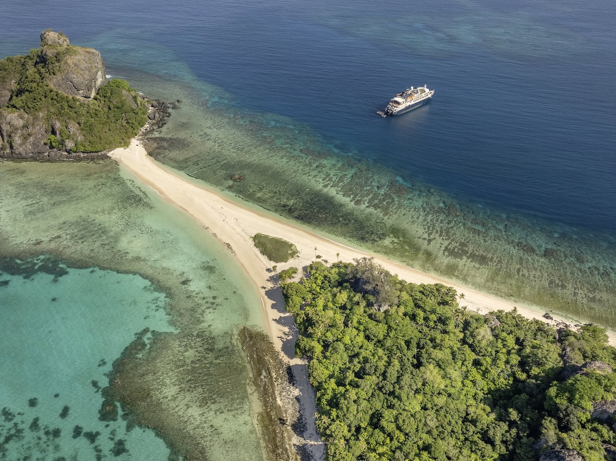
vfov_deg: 48.2
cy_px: 230
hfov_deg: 61.3
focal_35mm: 29
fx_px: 516
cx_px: 253
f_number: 2.8
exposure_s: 1/2500
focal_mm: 12.3
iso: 150
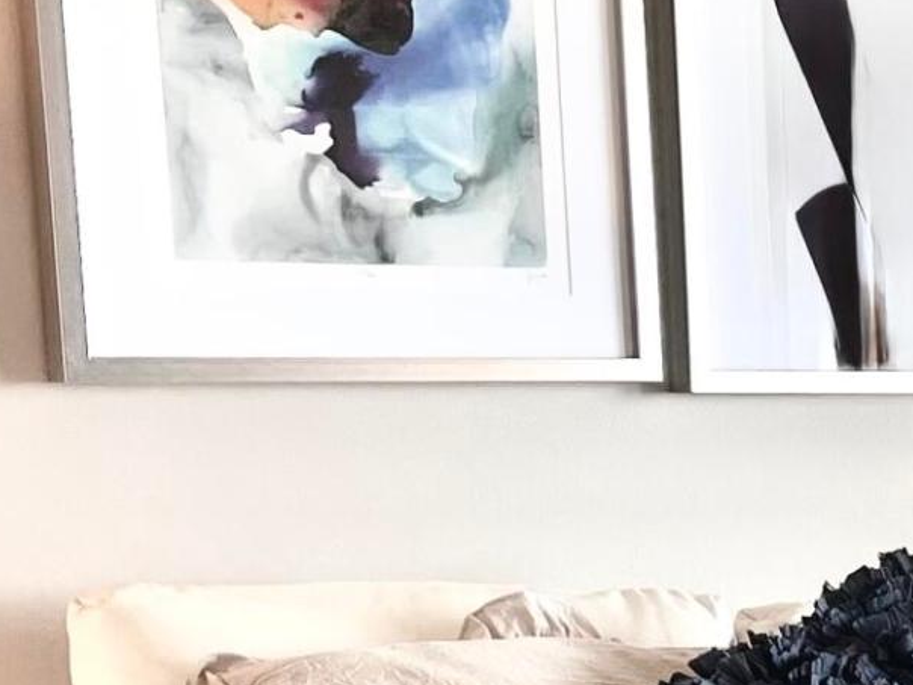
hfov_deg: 14.1
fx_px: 3271
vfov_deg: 11.6
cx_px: 1649
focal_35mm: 124
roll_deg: -0.6
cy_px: 898
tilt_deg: -7.8
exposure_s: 1/120
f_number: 1.5
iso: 40
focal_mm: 5.7
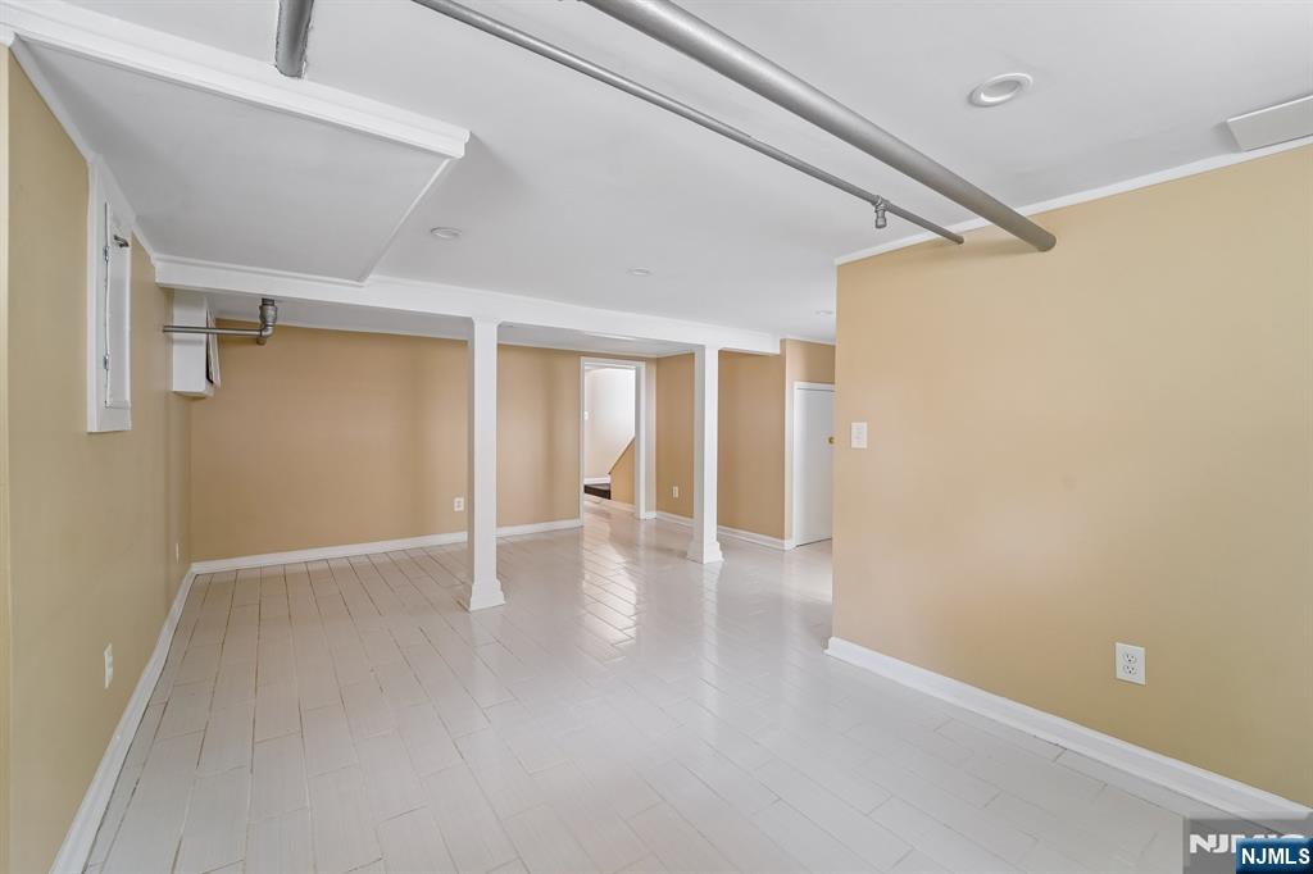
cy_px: 437
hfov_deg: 104.3
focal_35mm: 14
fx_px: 510
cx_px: 656
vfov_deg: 81.2
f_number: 8
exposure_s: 2
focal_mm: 14
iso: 400
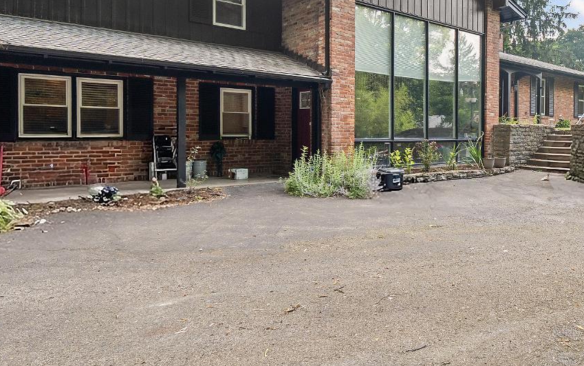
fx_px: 430
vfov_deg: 45.1
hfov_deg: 64.7
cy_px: 112
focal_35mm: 27
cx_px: 431
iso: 250
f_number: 8
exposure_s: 1/50
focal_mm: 10
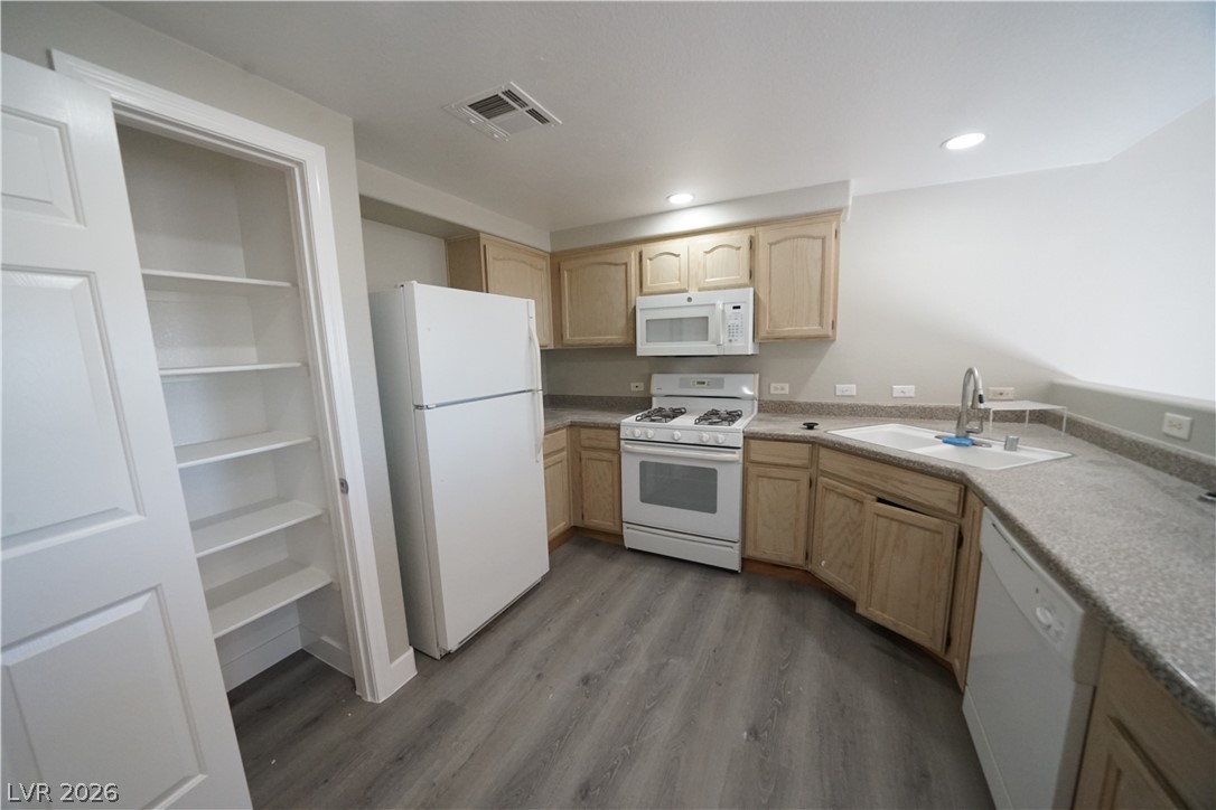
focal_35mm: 12
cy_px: 405
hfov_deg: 112.6
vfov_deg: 90.0
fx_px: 405
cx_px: 608
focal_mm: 12
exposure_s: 1/125
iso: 2500
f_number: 7.1
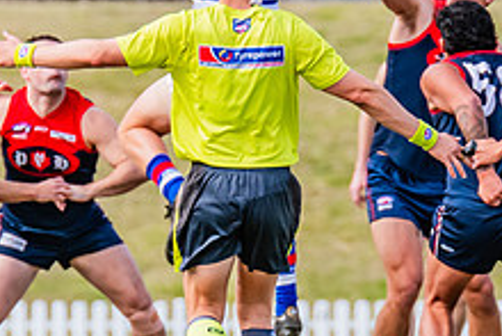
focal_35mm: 1600
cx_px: 398
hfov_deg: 1.3
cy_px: 92
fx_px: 22325
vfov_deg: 0.9
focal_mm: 420
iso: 800
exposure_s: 1/1600
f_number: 6.3
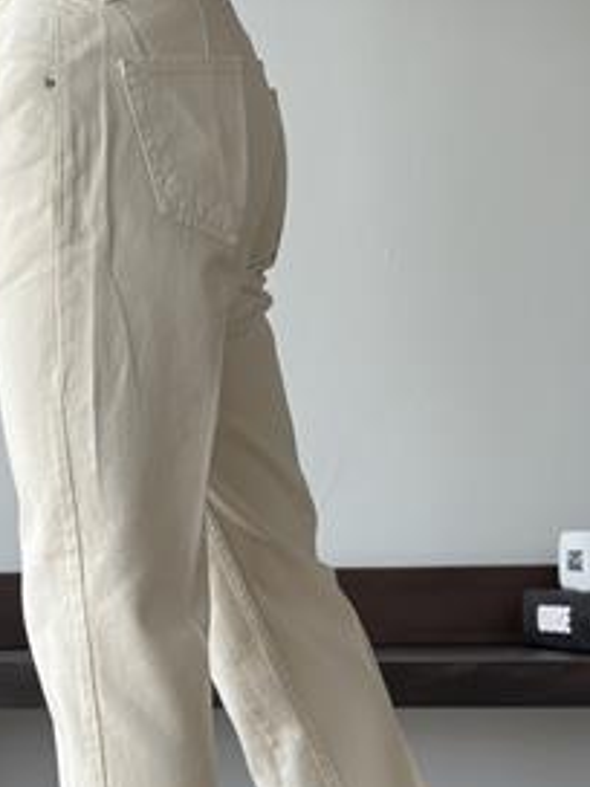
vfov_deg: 20.7
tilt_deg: -0.8
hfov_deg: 15.7
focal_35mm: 94
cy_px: 580
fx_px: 2136
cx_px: 176
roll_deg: +0.2
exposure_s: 1/516
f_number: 1.78
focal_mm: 6.76
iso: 80
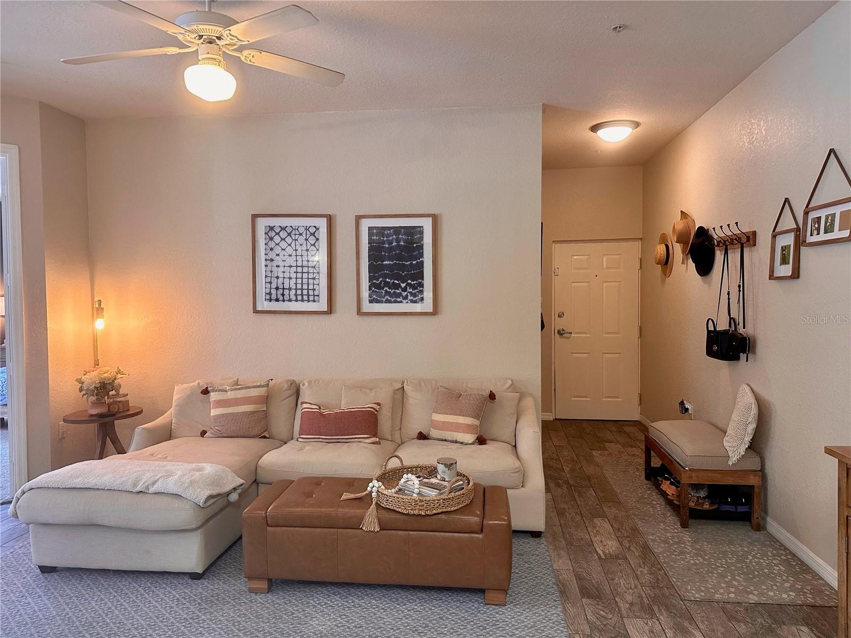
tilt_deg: -2.5
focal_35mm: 24
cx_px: 426
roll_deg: +0.1
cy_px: 319
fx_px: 590
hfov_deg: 71.6
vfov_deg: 56.8
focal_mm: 6.86
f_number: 1.78
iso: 250
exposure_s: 1/60
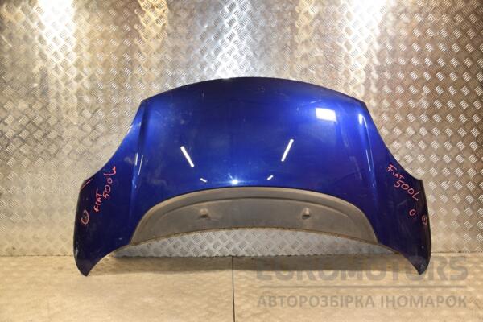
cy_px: 161
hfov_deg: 53.1
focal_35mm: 36
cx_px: 242
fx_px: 483
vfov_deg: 36.9
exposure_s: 1/200
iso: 800
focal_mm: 24
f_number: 5
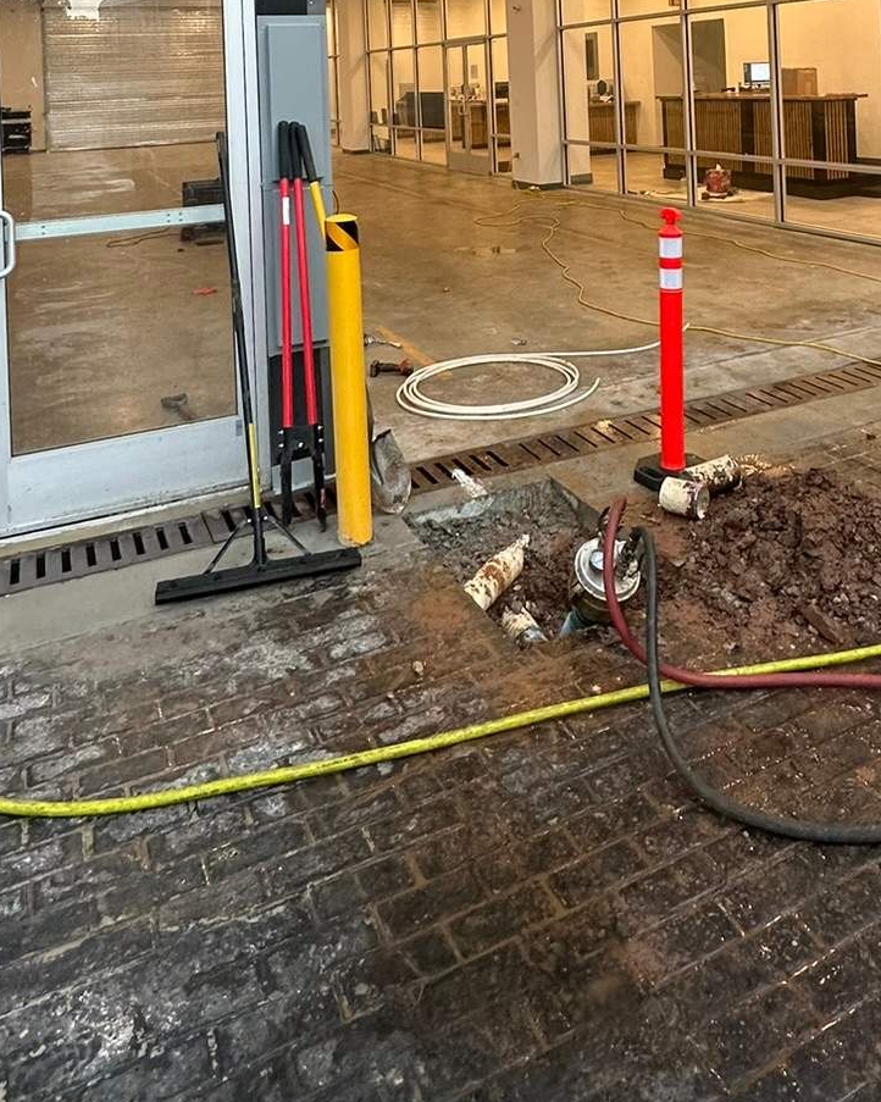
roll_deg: +1.9
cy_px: 73
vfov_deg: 49.6
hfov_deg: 46.7
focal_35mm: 31
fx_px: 1011
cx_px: 550
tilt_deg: +1.9
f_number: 2.2
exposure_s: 1/60
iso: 200
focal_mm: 2.22
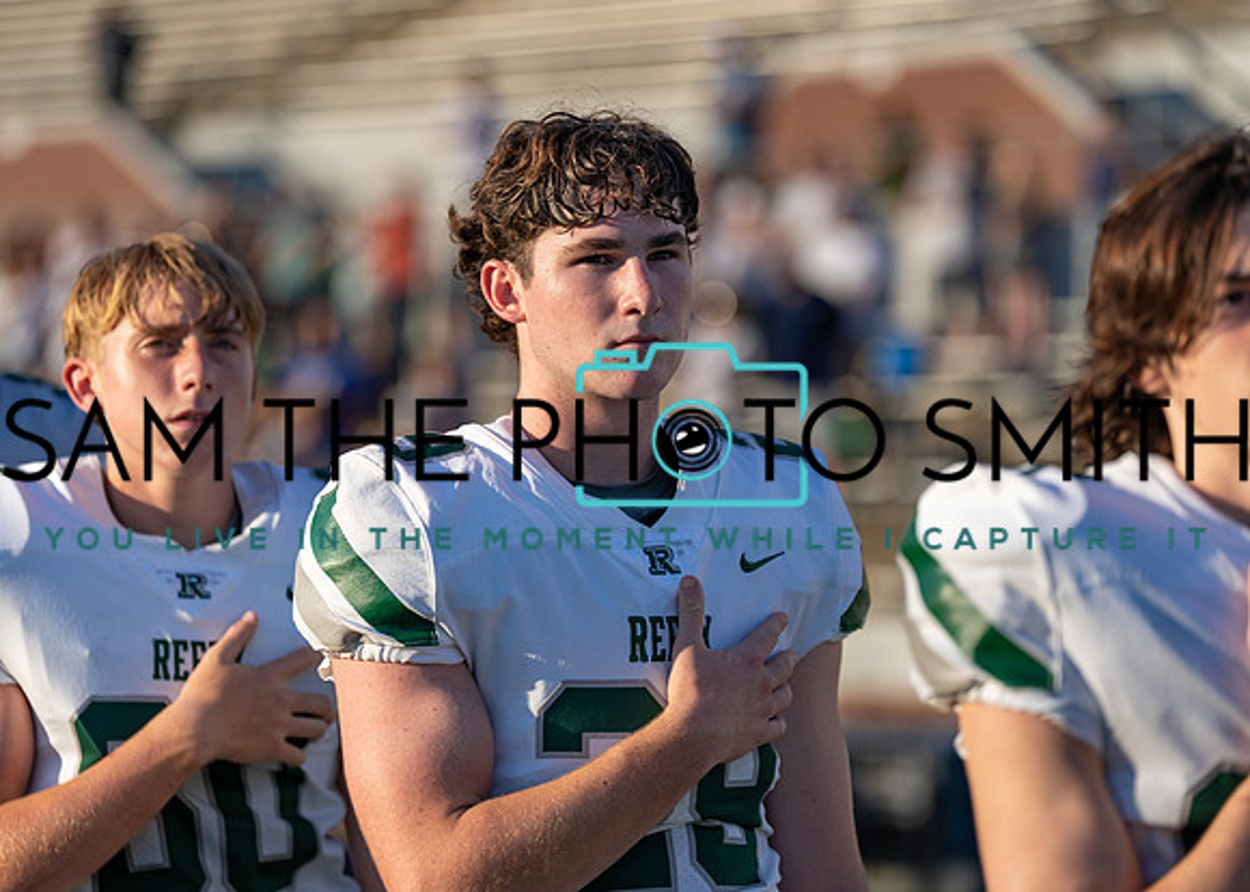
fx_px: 4835
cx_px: 625
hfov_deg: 14.7
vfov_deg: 10.5
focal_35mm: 136
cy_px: 446
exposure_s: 1/1600
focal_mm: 130
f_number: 2.8
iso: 100
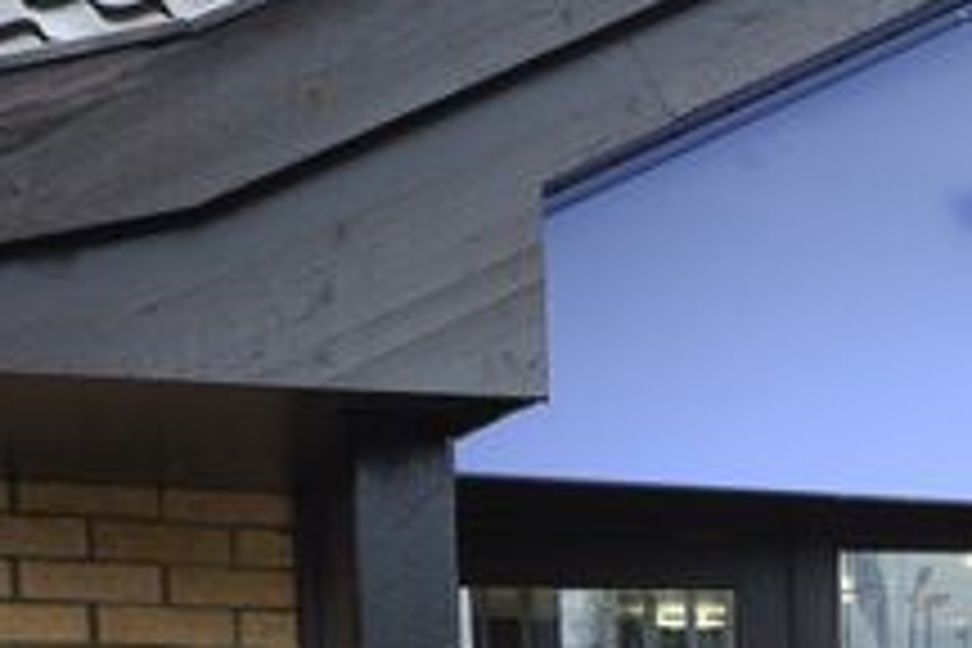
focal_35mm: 100
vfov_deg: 13.1
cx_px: 1526
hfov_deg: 17.9
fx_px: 2700
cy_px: 891
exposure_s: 1/160
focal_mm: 30
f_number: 7.1
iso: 1600
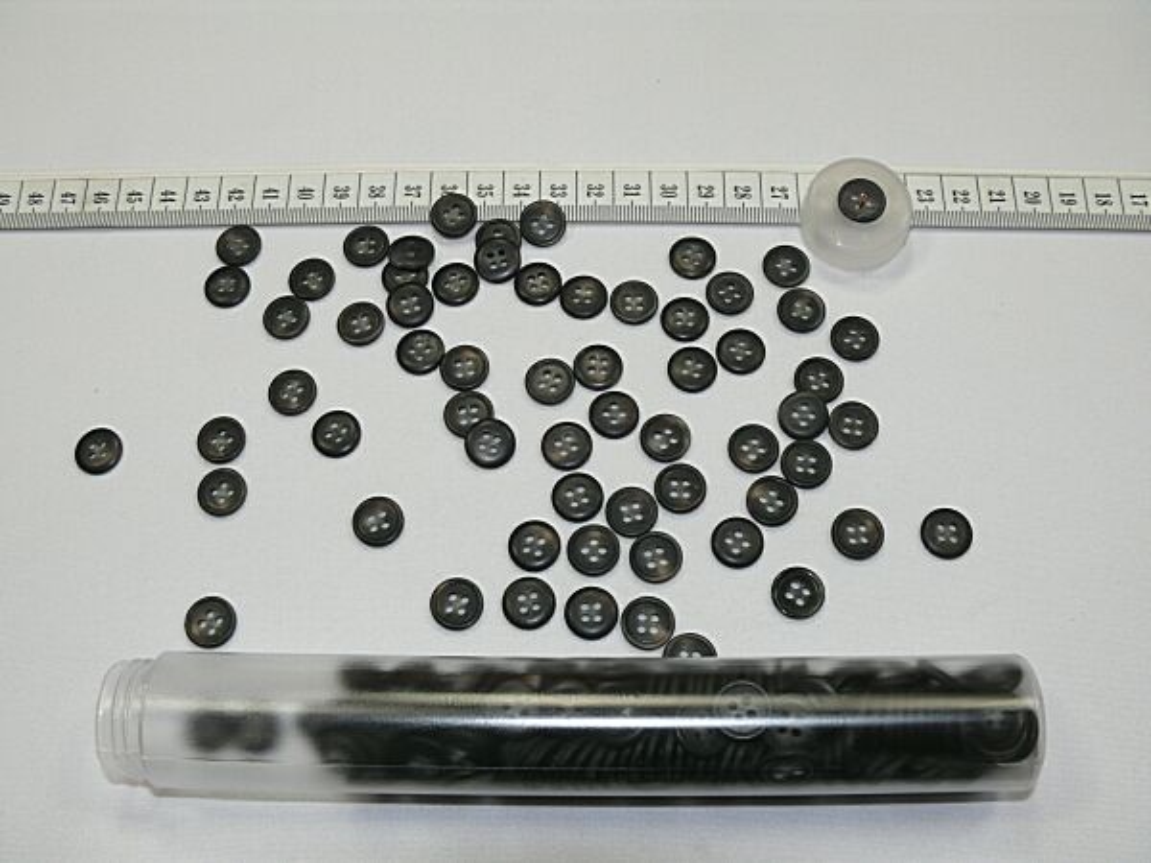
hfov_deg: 52.6
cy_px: 432
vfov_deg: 40.7
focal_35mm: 35
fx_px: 1164
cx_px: 576
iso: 100
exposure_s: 1/40
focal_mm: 7.4
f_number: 5.6
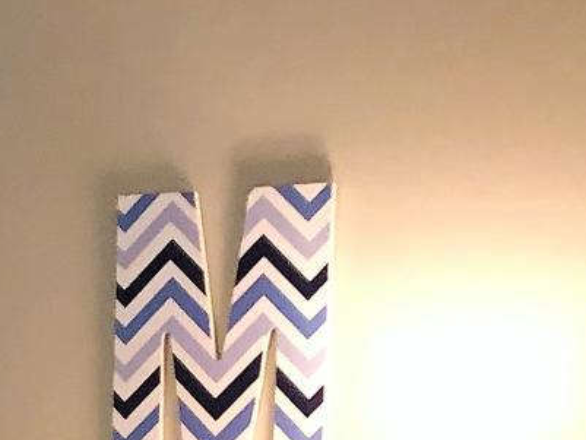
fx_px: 2422
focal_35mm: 143
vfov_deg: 10.0
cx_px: -701
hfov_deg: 11.8
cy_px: 712
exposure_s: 1/8
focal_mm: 4
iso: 100
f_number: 1.8
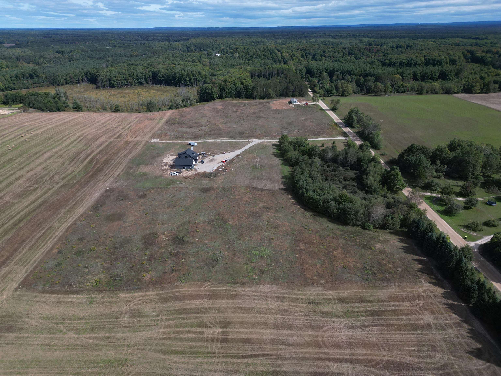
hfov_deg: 71.6
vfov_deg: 56.8
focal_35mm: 24
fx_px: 347
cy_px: 188
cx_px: 250
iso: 100
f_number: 1.7
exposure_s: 1/160
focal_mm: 6.72
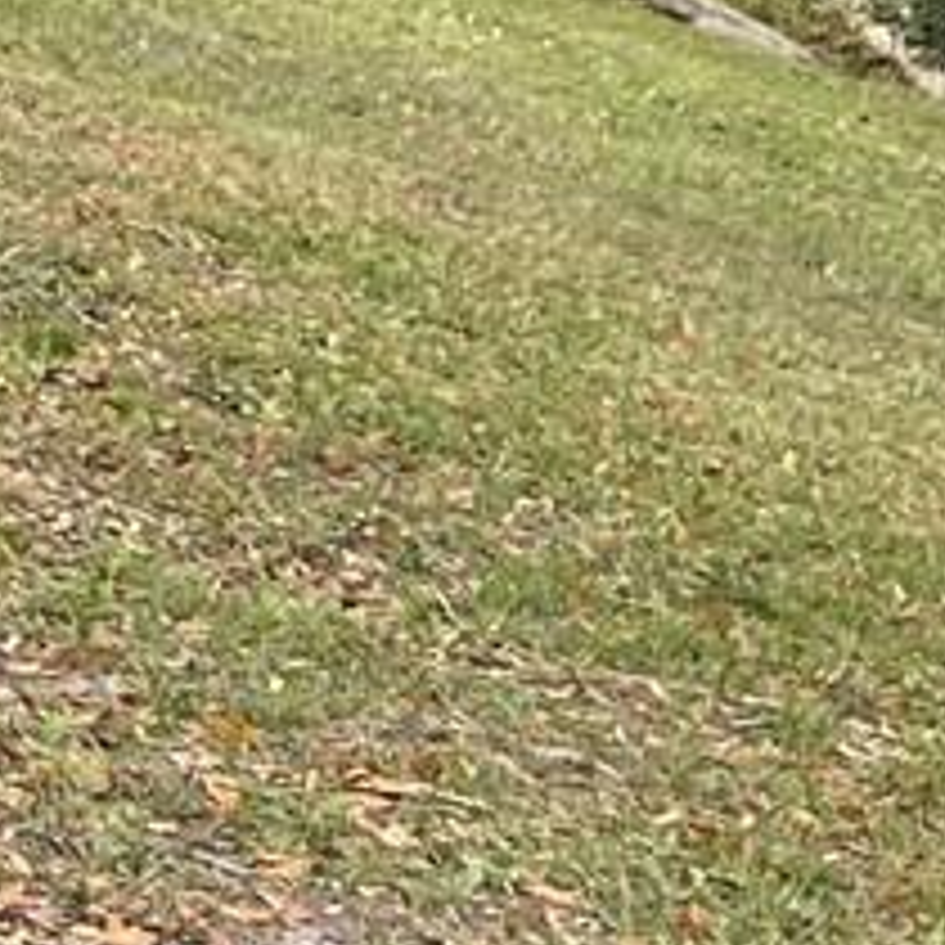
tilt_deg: -7.3
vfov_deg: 10.2
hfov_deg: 8.4
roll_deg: +0.1
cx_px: -2048
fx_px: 5189
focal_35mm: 168
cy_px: -279
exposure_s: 1/726
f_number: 1.6
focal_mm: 5.1
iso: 32
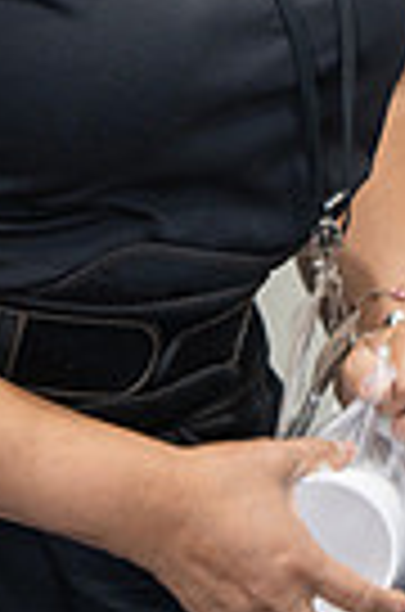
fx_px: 4783
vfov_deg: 7.2
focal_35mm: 282
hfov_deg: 4.8
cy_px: -238
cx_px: 315
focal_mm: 85
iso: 800
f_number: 3.2
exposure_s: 1/125
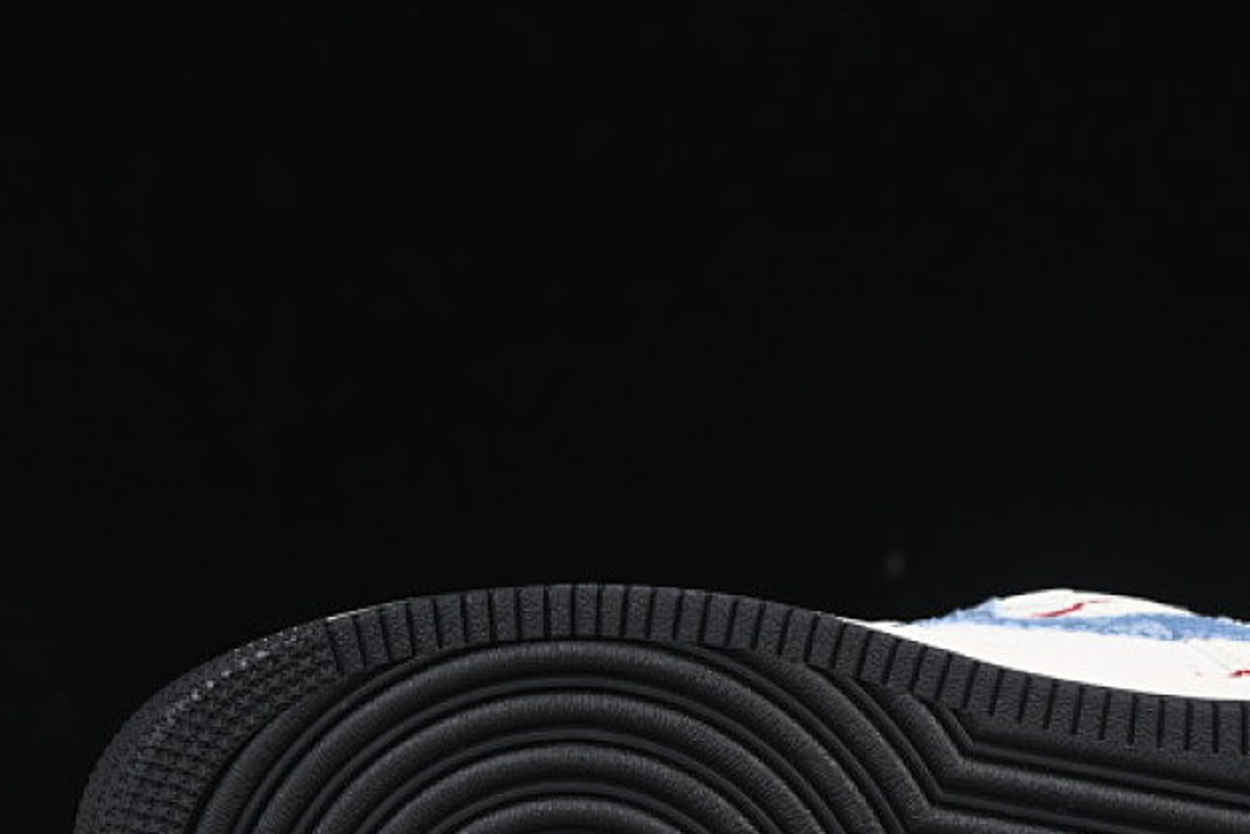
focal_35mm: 129
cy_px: 699
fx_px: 4480
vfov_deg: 10.6
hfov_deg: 15.8
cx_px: 858
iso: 160
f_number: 6.3
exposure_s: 1/60
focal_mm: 50
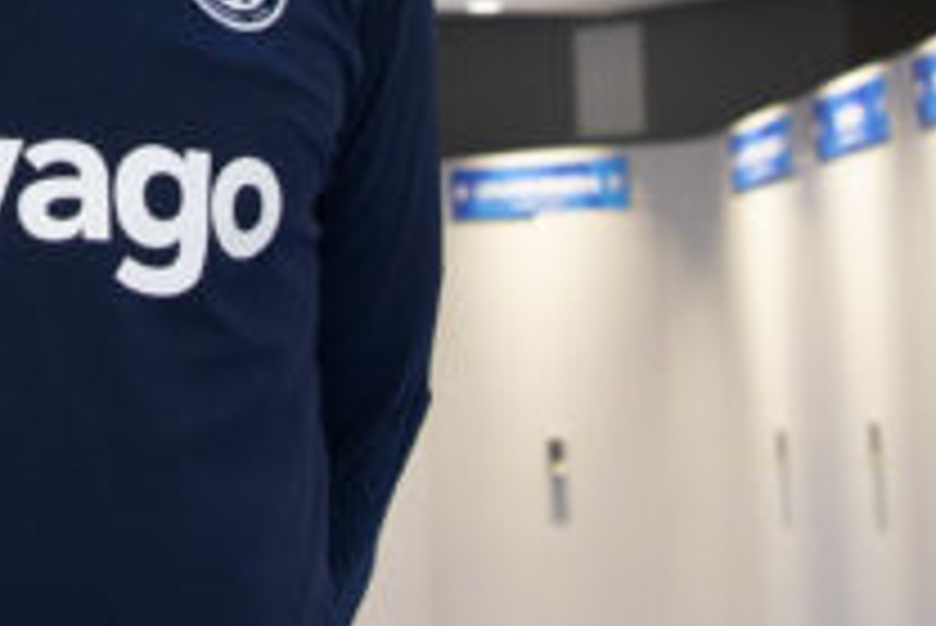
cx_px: -144
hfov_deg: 14.4
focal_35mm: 138
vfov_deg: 9.6
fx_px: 3590
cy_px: -394
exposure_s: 1/160
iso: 800
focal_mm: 28
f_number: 5.6
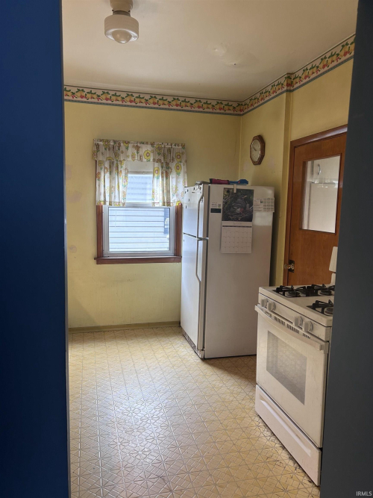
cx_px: 186
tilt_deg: -7.5
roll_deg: -1.1
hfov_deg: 53.0
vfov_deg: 67.3
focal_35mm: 26
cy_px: 249
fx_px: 374
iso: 64
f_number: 1.5
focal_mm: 5.7
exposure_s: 1/60
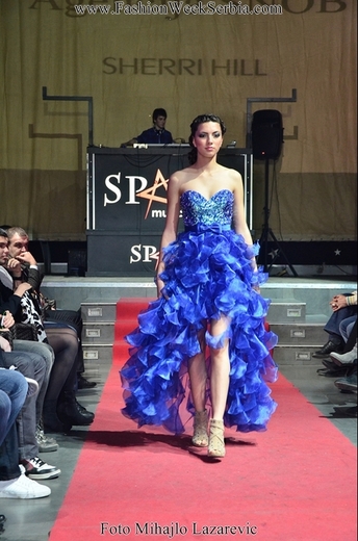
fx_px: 1125
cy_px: 270
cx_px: 179
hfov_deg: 18.1
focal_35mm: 75
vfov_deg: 27.1
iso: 1600
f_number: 5.6
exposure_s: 1/100
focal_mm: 50
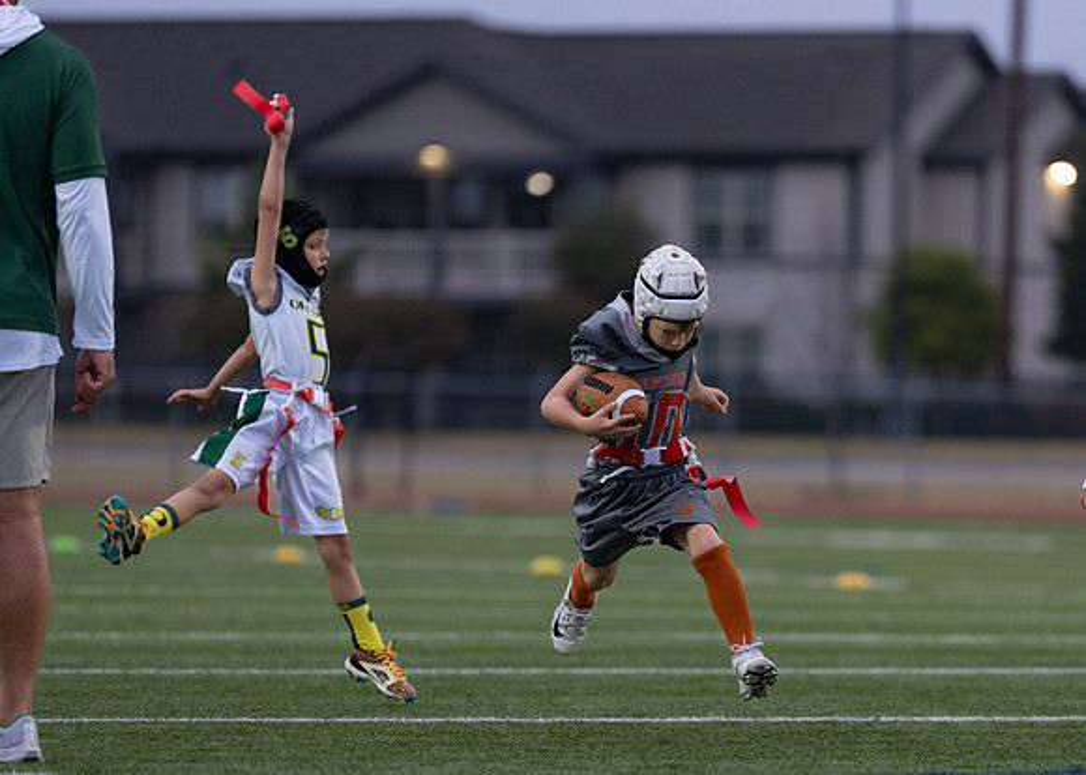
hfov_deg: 6.5
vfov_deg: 4.6
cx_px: 719
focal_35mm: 312
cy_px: 533
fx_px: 9612
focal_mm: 200
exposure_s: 1/1000
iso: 800
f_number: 2.8
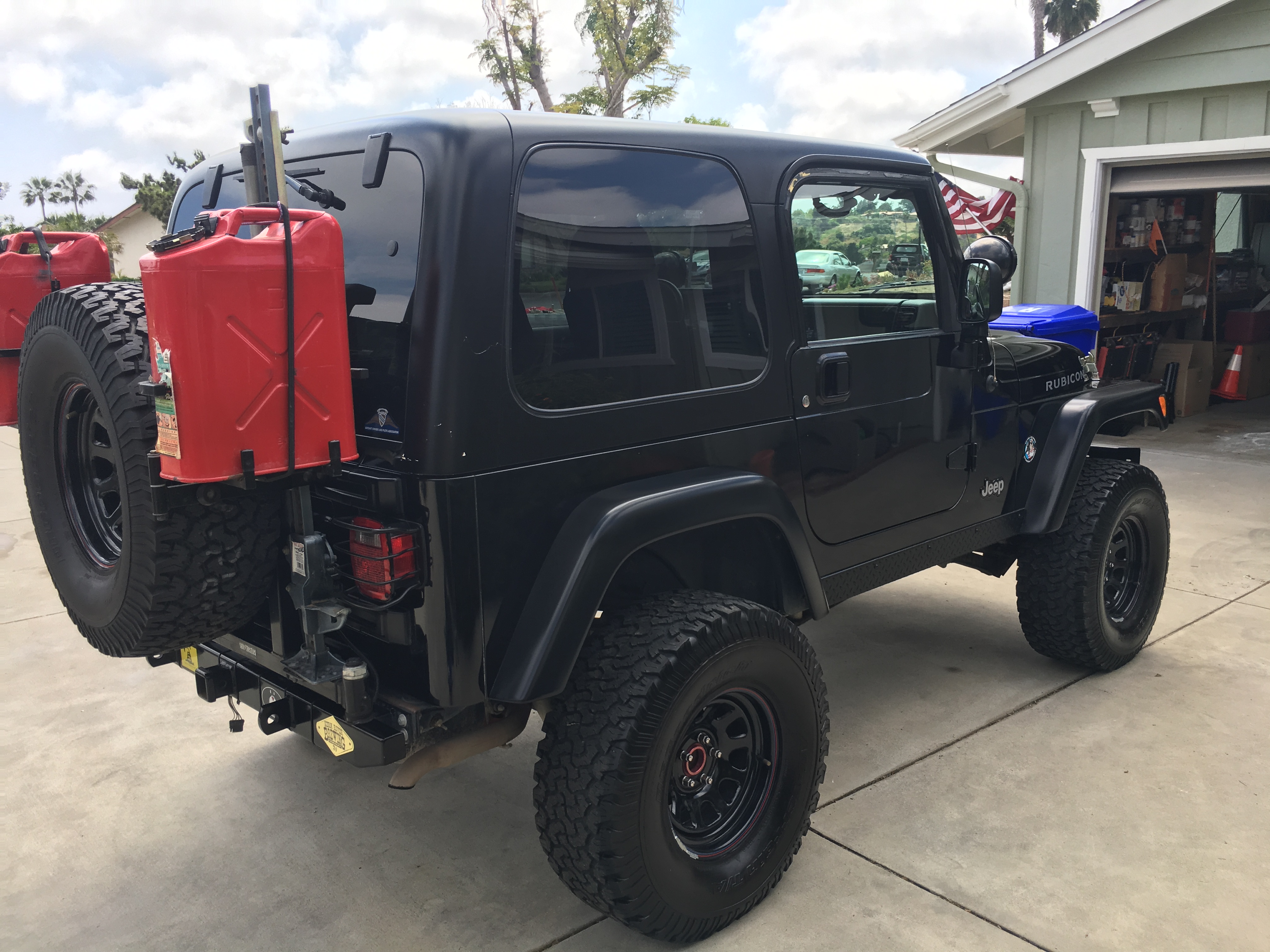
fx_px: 1064
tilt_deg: -11.3
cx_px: 635
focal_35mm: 29
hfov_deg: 61.7
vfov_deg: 48.2
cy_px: 476
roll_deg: +1.5
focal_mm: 4.15
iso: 25
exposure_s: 1/565
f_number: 2.2
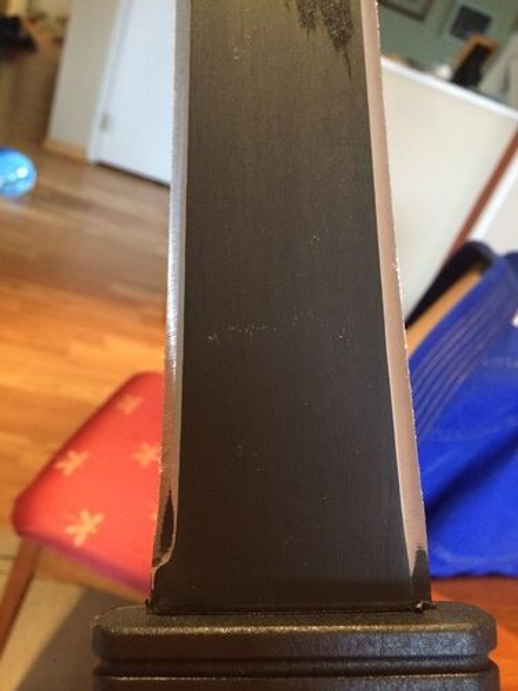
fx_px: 599
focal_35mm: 30
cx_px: 259
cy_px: 346
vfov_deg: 60.0
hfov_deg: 46.8
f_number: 2.2
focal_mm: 4.12
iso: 320
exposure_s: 1/20
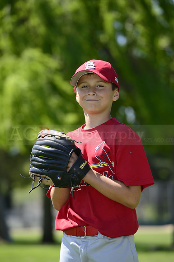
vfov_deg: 10.3
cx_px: 87
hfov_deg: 6.8
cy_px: 131
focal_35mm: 200
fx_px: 1454
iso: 200
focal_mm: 200
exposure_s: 1/500
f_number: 5.6
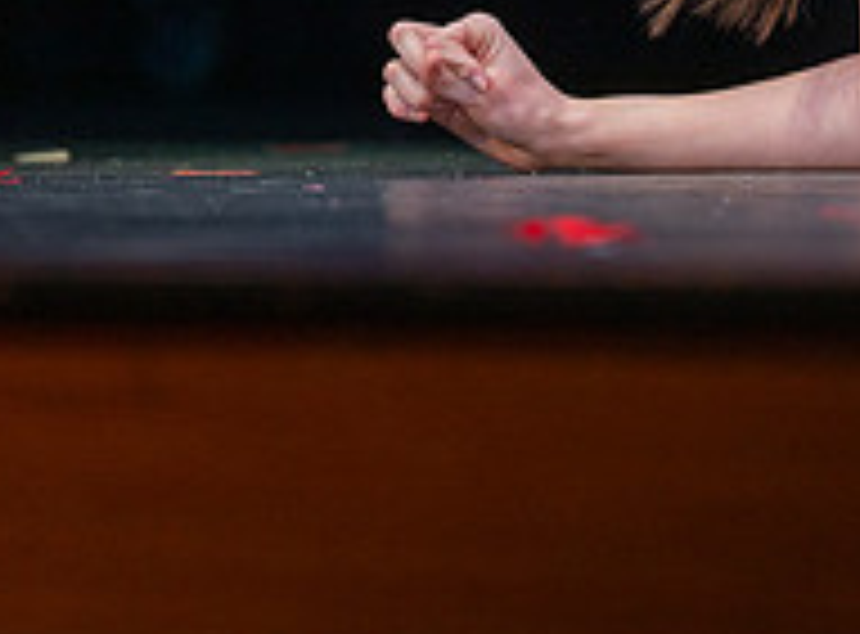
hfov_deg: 2.7
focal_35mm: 735
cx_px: 694
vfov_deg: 2.0
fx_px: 18158
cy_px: -190
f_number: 2.8
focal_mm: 200
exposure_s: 1/320
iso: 500
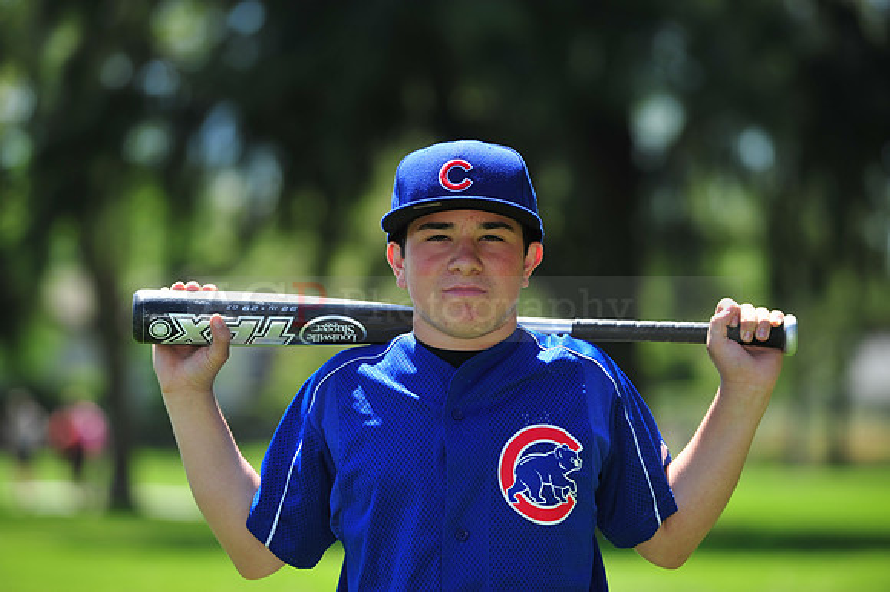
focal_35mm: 200
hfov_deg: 10.3
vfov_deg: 6.9
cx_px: 445
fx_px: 4941
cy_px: 296
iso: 200
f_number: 4.5
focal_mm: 200
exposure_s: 1/800
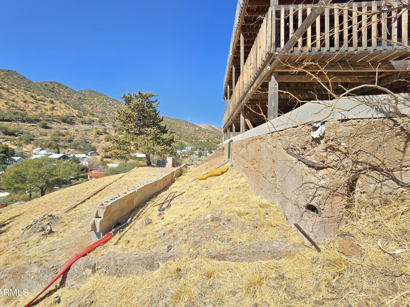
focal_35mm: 14
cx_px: 193
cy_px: 142
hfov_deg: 102.0
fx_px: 166
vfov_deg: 85.5
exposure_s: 1/1228
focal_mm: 2.2
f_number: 2.2
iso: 50
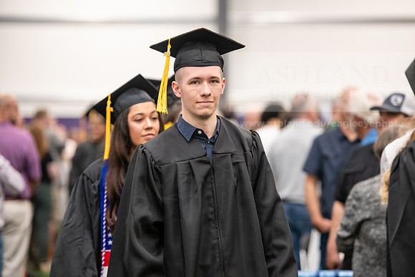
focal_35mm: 160
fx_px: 1845
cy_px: 138
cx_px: 208
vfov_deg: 8.6
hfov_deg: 12.8
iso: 3200
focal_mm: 160
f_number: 3.2
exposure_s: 1/200
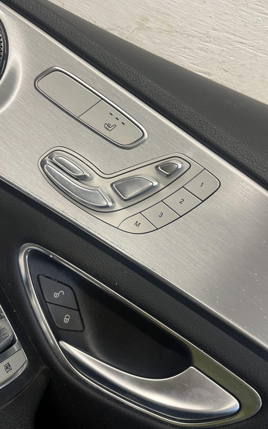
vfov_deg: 66.5
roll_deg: -22.4
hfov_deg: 44.5
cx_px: 141
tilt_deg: -36.3
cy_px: 212
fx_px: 327
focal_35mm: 28
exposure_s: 1/50
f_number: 1.6
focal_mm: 5.1
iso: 80
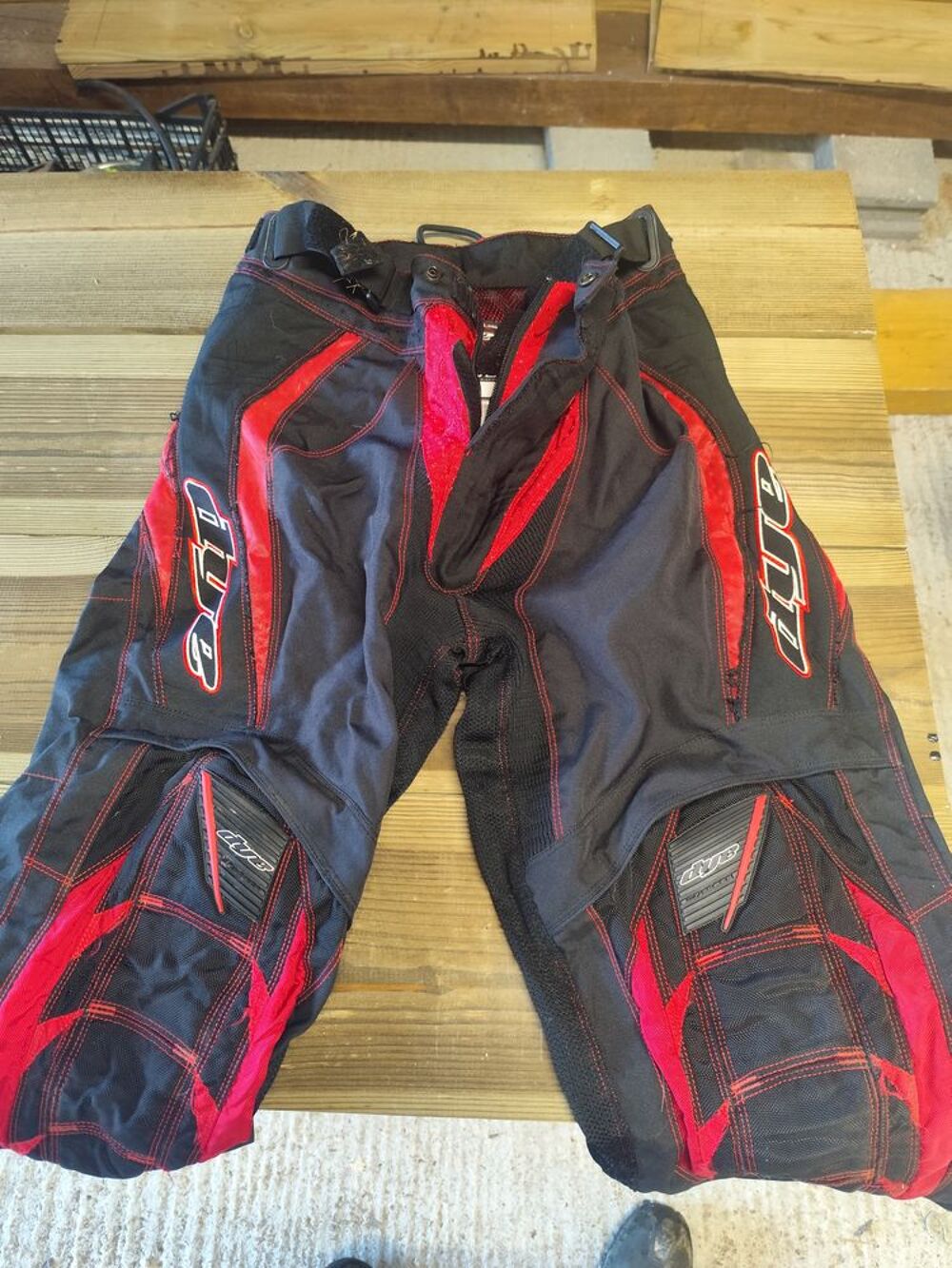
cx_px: 476
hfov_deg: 58.9
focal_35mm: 23
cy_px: 634
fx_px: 843
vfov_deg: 73.9
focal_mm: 6.19
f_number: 1.65
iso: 1000
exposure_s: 1/50
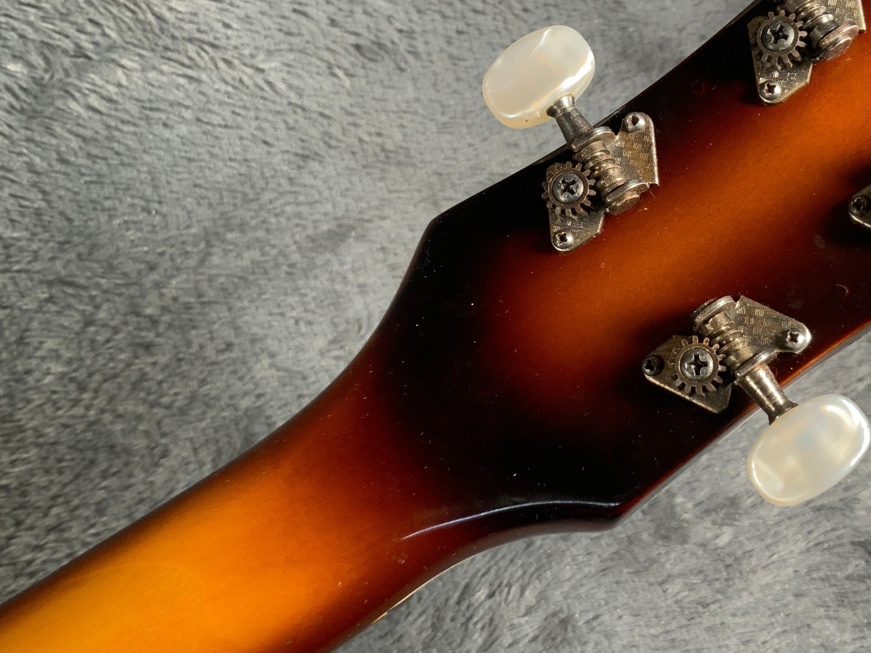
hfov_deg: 39.5
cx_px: 632
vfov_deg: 30.8
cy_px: 249
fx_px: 1183
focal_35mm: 47
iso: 64
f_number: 1.8
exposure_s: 1/104
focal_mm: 3
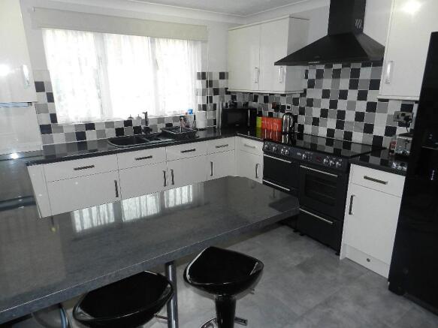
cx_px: 219
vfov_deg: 58.9
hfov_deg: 73.9
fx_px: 291
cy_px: 164
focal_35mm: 23
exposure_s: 1/60
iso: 160
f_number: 3.4
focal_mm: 4
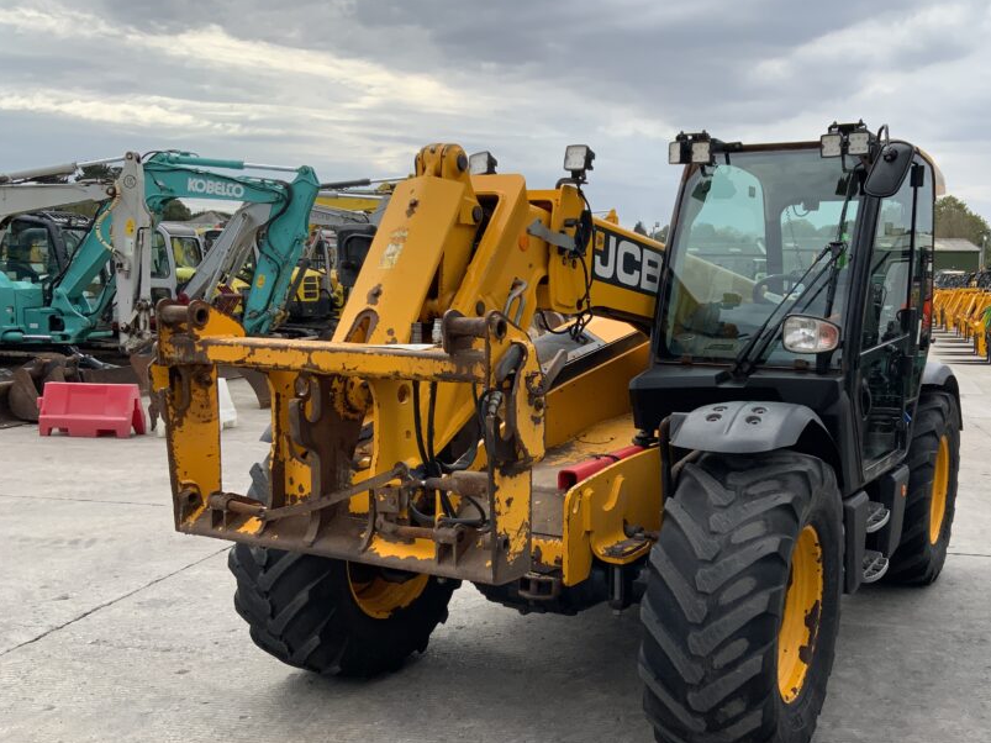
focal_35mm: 37
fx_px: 1059
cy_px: 422
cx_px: 624
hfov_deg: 49.6
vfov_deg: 38.6
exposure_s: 1/1626
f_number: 1.8
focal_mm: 3
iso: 16
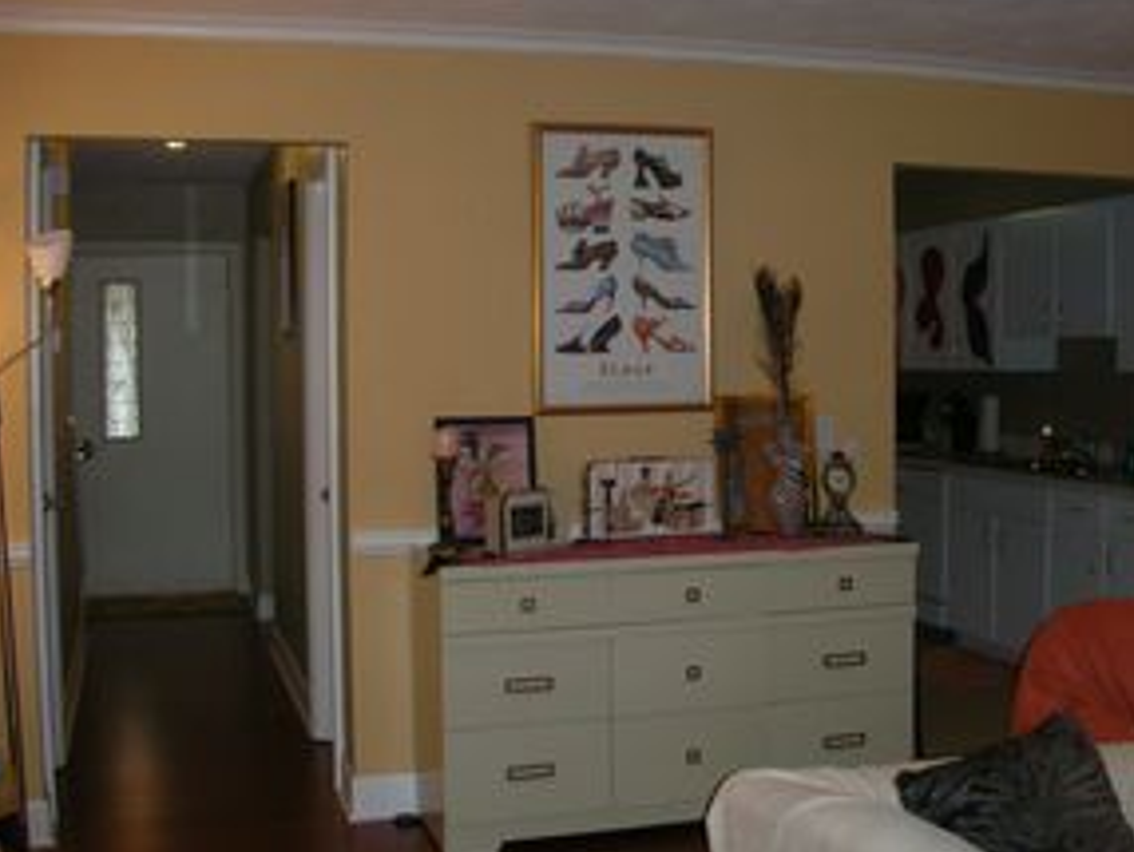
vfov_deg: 32.2
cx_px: 619
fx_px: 1475
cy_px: 392
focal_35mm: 45
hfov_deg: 42.0
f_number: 3
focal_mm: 5.8
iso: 79
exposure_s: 1/60.1
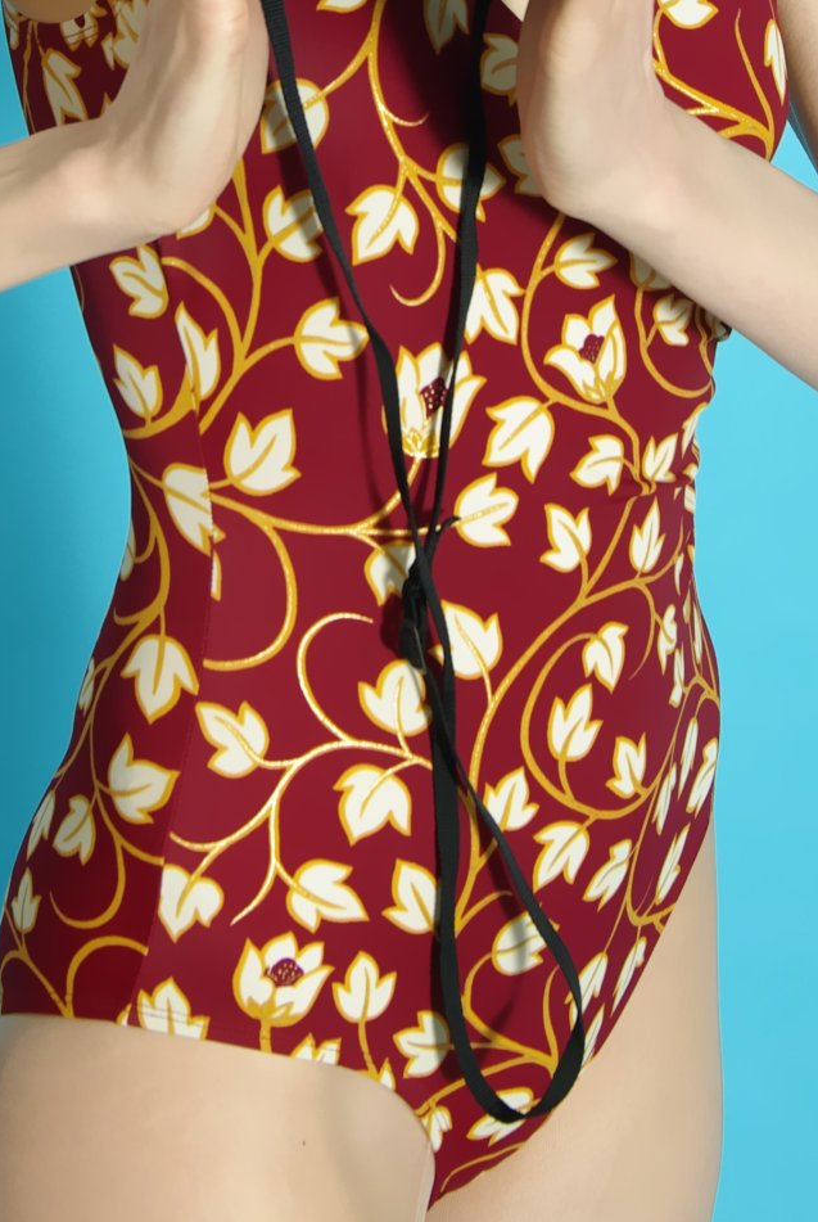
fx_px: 2853
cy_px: 41
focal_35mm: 84
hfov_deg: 16.3
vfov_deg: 23.3
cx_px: 261
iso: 200
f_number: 6.7
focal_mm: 26
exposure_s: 1/60
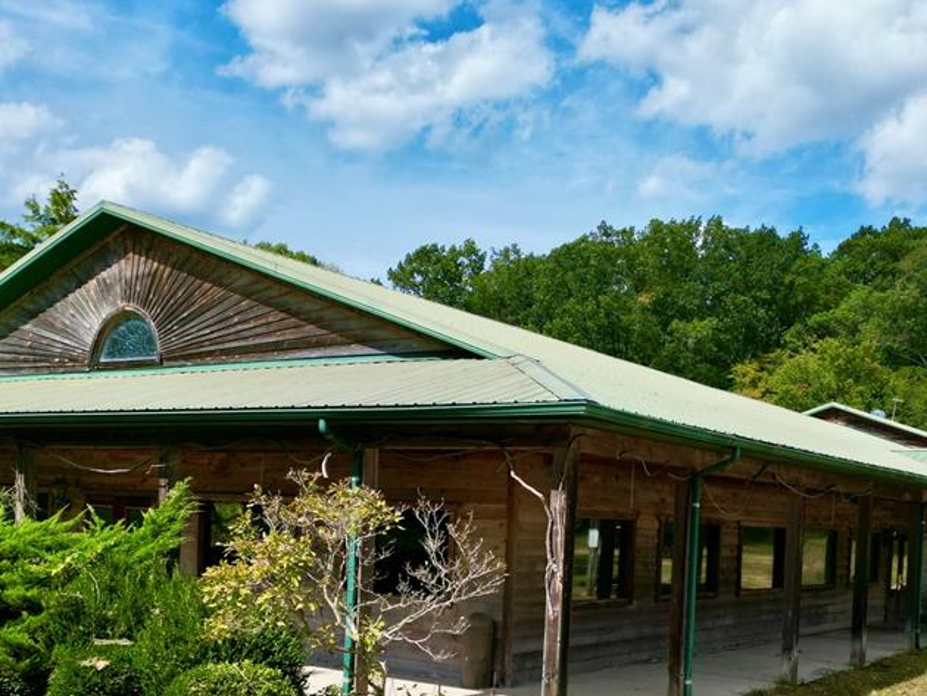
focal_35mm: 39
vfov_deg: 35.7
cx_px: 612
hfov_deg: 47.1
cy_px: 555
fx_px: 1045
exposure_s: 1/4000
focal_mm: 6.72
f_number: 1.7
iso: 140
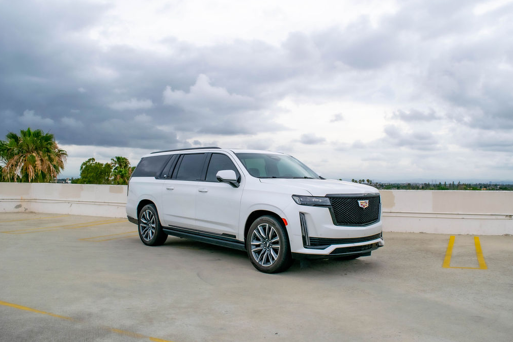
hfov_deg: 58.7
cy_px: 167
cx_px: 268
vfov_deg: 41.1
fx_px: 456
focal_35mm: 32
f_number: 7.1
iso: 400
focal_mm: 20
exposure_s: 1/1600
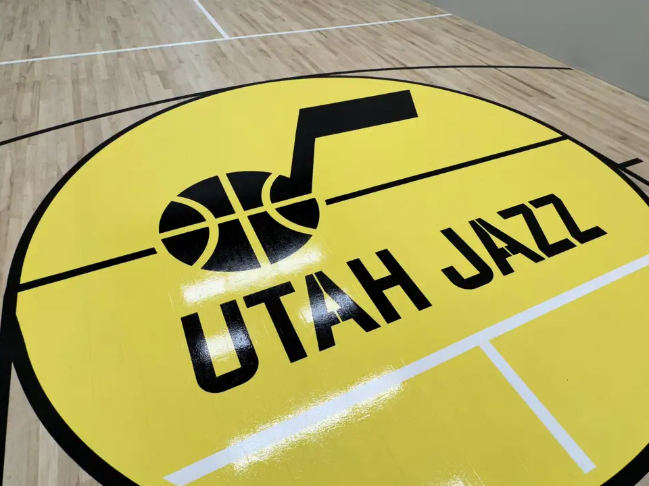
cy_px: 275
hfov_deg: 78.8
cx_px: 350
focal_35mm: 21
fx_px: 394
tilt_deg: -49.2
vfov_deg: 63.2
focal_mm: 2.22
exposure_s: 1/120
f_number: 2.2
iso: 50
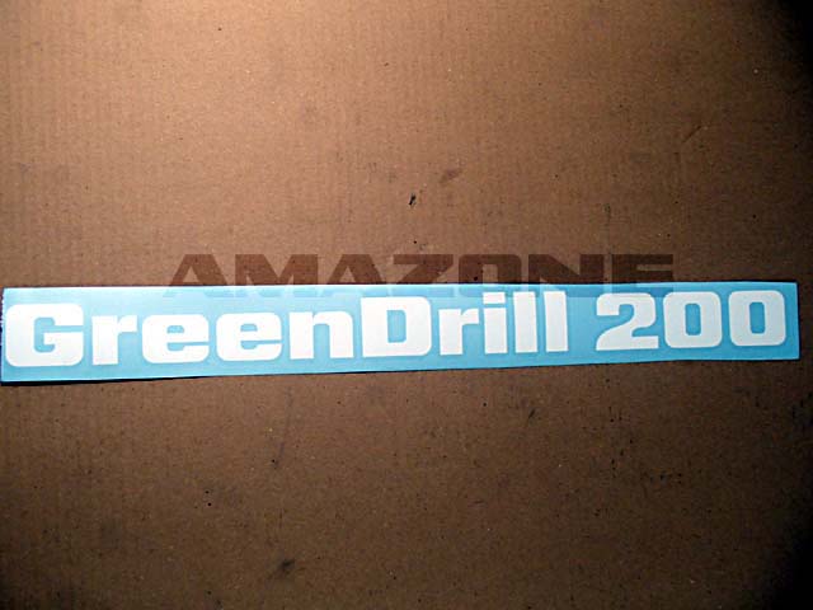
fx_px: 939
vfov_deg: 36.0
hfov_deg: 46.8
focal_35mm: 40
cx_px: 406
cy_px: 305
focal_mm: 7.28
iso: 200
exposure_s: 1/80
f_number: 4.7
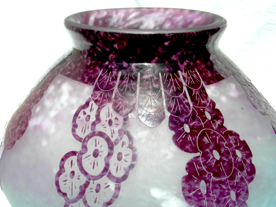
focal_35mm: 41
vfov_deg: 35.1
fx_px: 327
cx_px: 138
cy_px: 104
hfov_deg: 45.8
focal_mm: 6.8
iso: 80
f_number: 5.8
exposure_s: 1/350
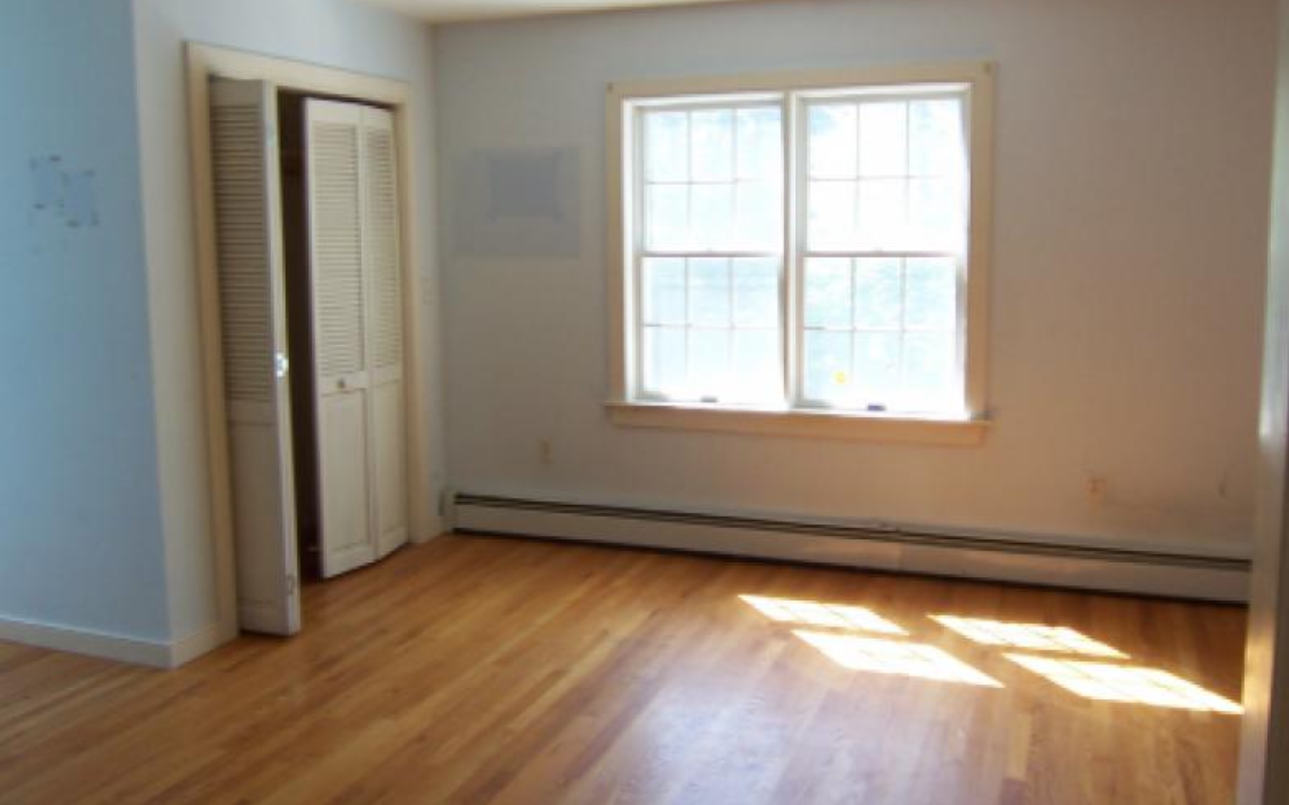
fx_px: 1124
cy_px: 385
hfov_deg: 59.7
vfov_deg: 39.4
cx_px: 659
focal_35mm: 32
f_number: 2.8
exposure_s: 1/30
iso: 64
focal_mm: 3.8
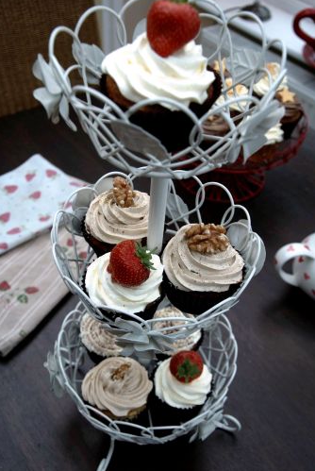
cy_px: 234
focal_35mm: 40
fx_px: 524
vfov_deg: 48.4
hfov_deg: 33.5
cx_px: 158
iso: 250
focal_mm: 26
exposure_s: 1/125
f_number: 5.6
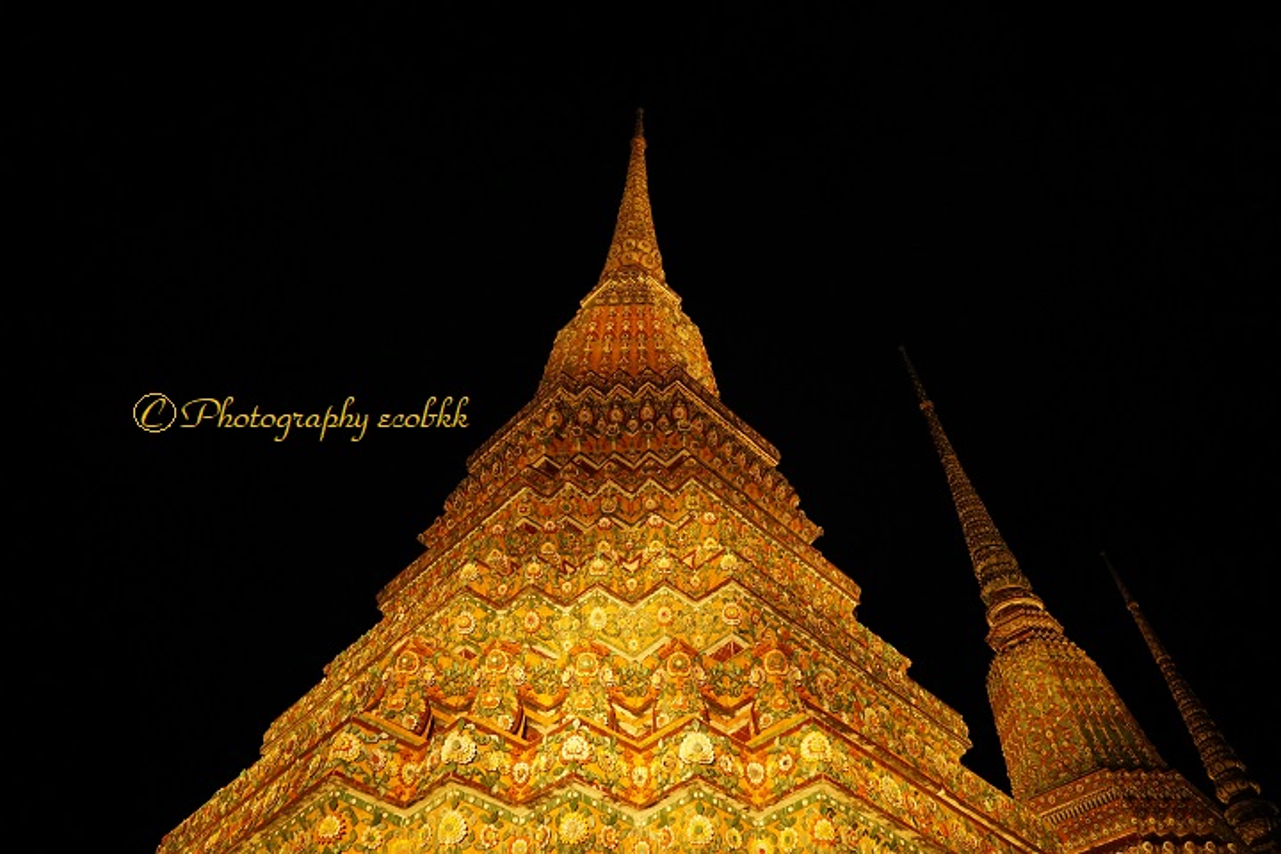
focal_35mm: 24
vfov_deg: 53.1
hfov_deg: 73.7
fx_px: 854
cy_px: 427
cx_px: 640
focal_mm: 24
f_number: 5.6
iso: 1000
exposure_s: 1/250
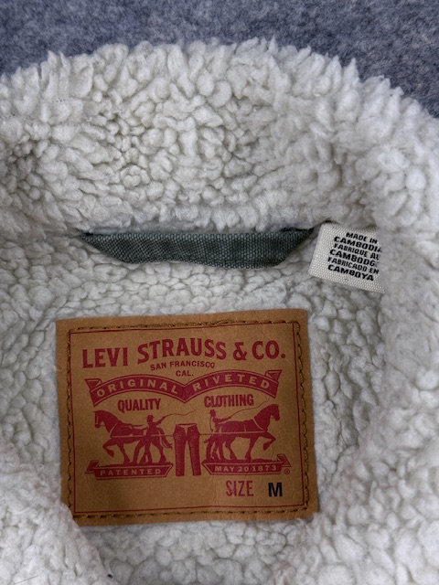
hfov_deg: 30.3
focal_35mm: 48
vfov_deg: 39.7
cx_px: 220
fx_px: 812
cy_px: 292
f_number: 1.78
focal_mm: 6.76
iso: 50
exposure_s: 1/161
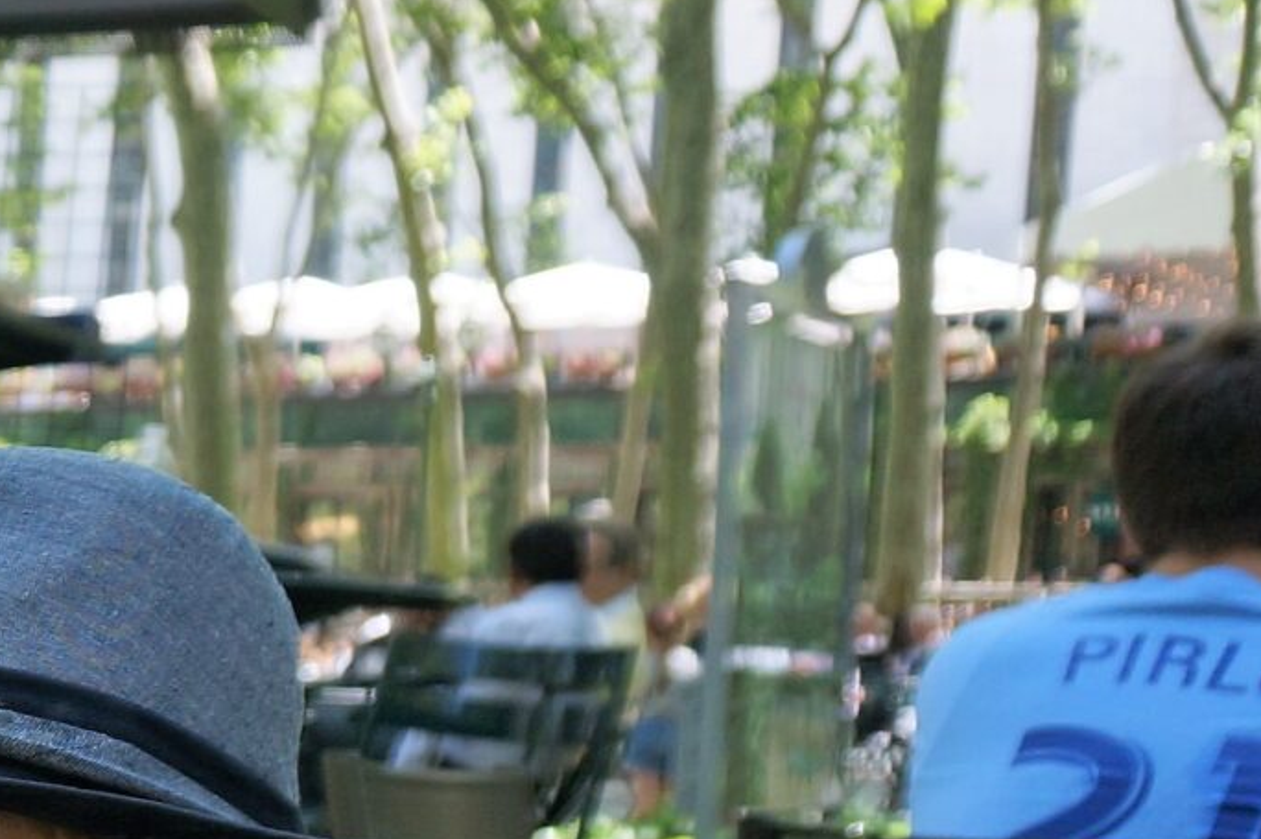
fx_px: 3535
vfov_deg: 13.2
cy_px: 1020
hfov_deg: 15.8
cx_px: -1290
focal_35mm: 101
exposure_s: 1/160
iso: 125
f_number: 4
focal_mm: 16
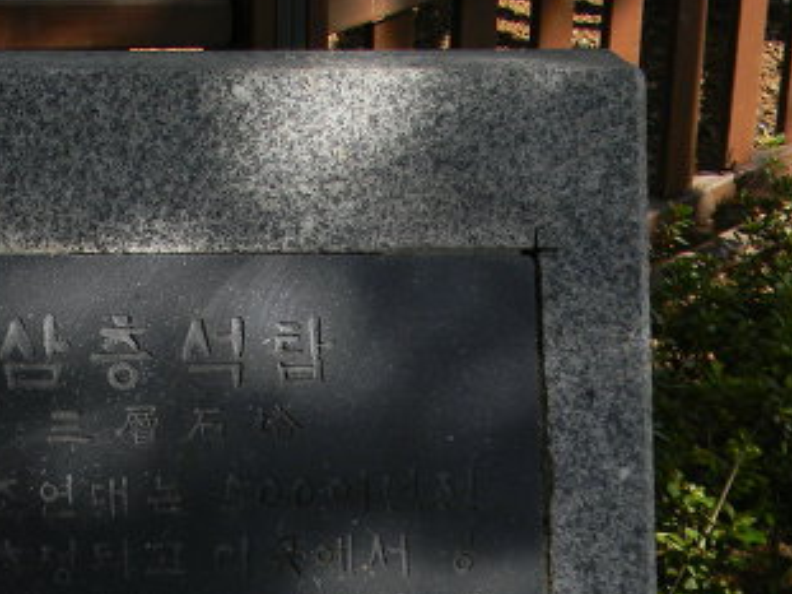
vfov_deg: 17.7
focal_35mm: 81
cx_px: 122
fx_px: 1853
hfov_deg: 23.7
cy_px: 628
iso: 80
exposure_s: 1/481
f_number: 3.7
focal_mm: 6.4
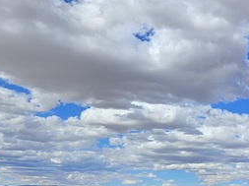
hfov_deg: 34.9
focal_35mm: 51
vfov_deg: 27.0
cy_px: 182
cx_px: 233
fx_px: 366
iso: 25
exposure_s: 1/5000
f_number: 1.8
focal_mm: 5.4
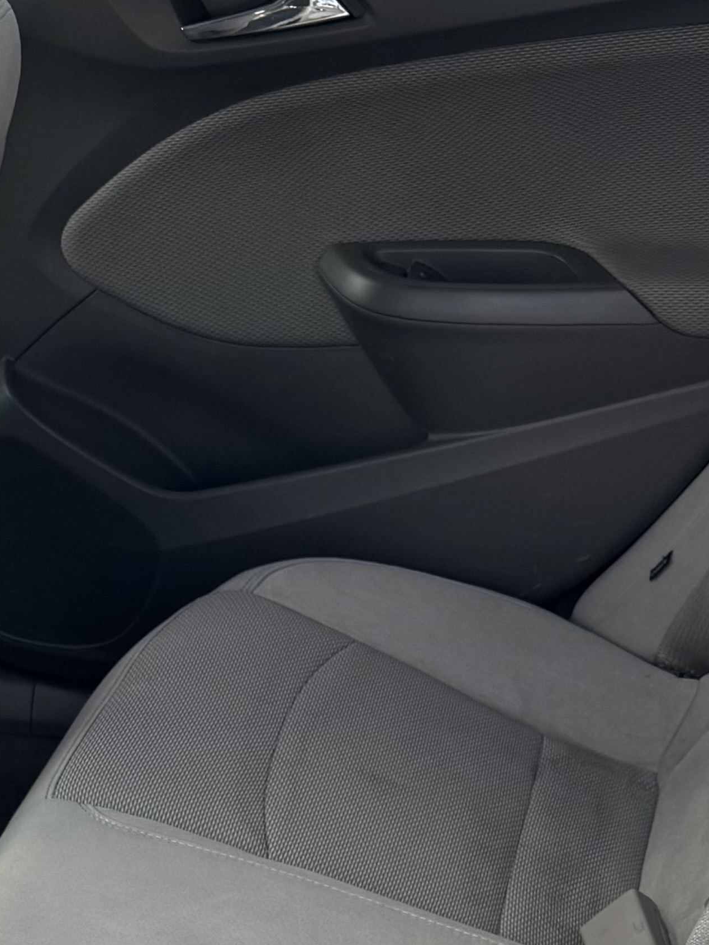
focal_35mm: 81
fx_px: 2212
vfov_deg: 22.1
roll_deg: +1.6
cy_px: 1166
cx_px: 192
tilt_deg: -38.6
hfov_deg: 18.1
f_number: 1.78
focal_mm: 6.76
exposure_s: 1/207
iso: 64
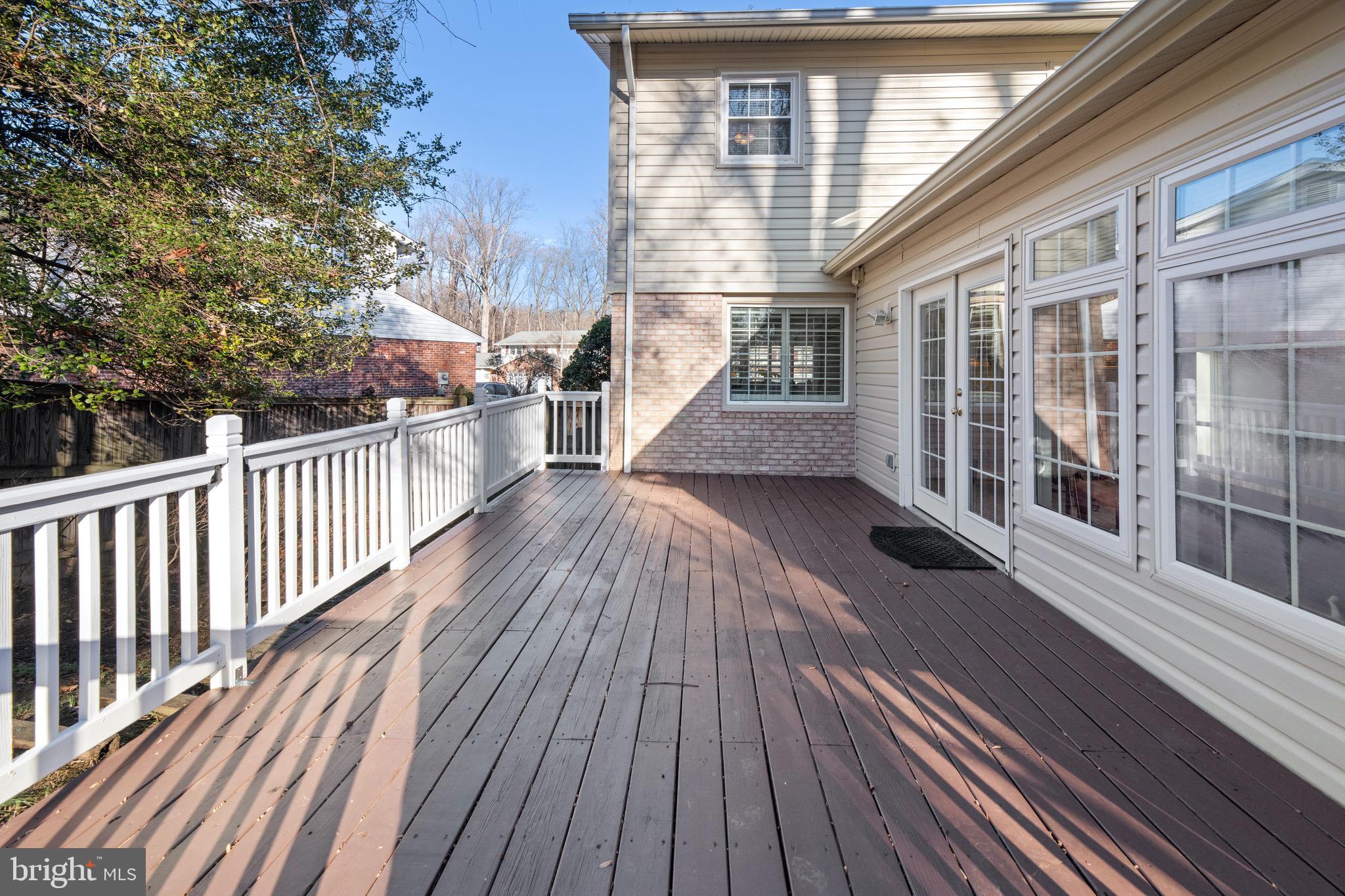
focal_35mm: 14
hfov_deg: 104.3
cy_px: 448
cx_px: 672
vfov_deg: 81.2
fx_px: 523
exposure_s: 1/200
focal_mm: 14
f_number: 9
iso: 200
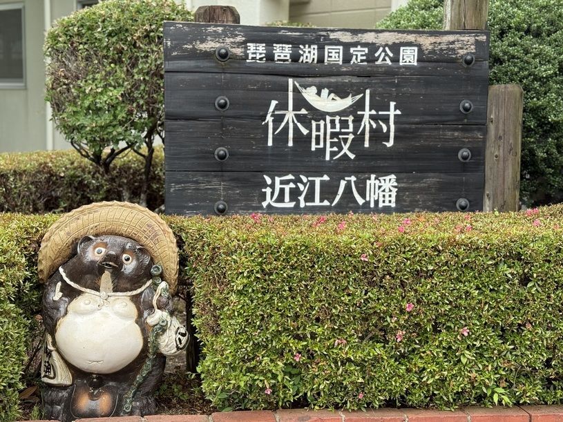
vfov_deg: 30.3
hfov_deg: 39.7
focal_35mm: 48
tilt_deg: -7.6
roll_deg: -1.6
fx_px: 781
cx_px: 282
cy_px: 211
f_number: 1.78
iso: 100
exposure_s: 1/392
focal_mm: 6.76
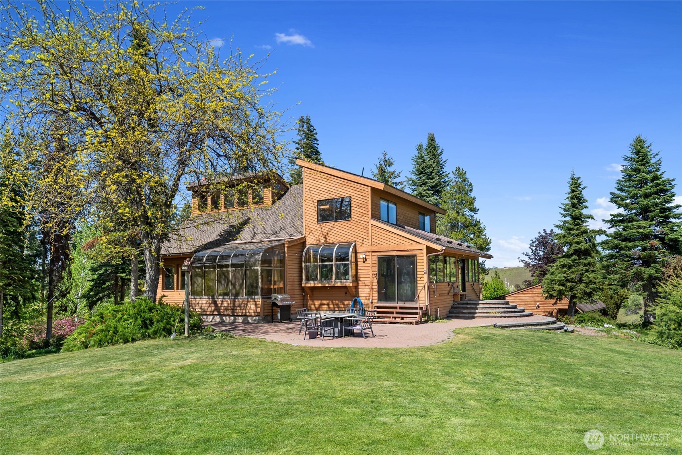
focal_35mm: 24
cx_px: 341
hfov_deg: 73.8
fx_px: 455
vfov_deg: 53.1
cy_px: 228
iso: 250
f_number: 8
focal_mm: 24
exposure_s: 1/640
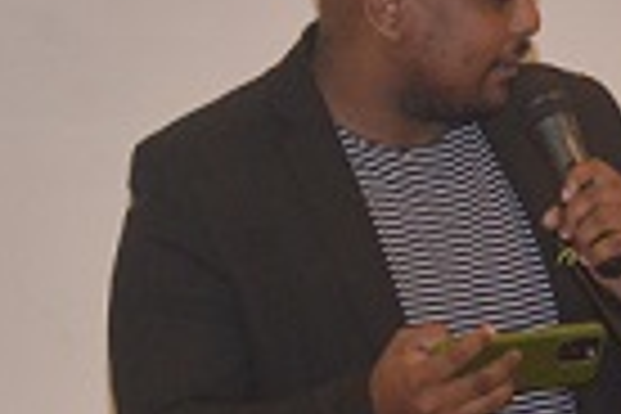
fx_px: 6572
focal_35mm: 381
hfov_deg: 5.4
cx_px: -212
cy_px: 621
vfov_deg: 3.6
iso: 2000
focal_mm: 70
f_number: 8
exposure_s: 1/80
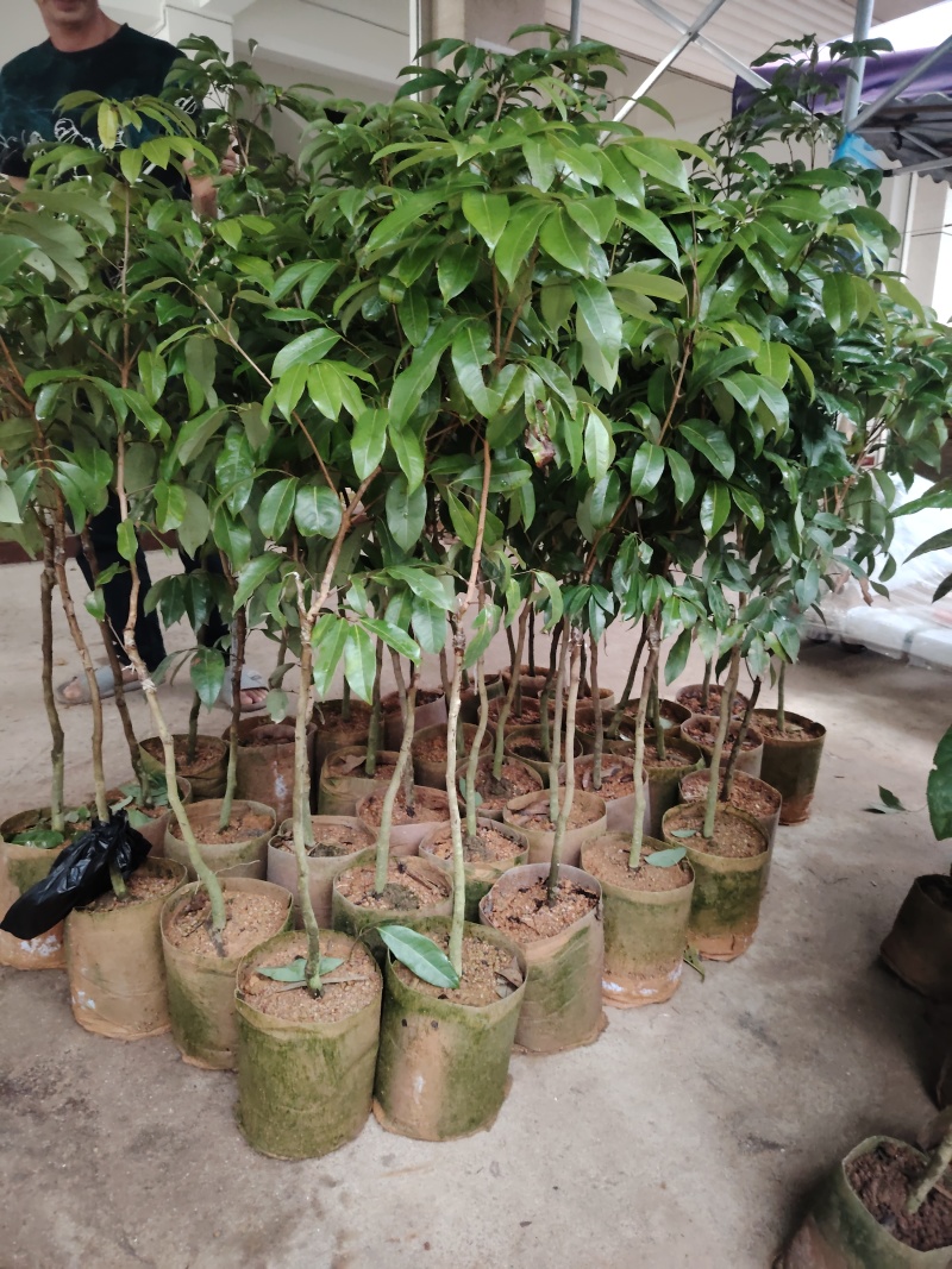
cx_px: 476
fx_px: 880
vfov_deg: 71.6
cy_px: 634
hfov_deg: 56.8
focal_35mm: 24
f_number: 1.75
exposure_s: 1/80
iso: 7360
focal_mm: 5.25
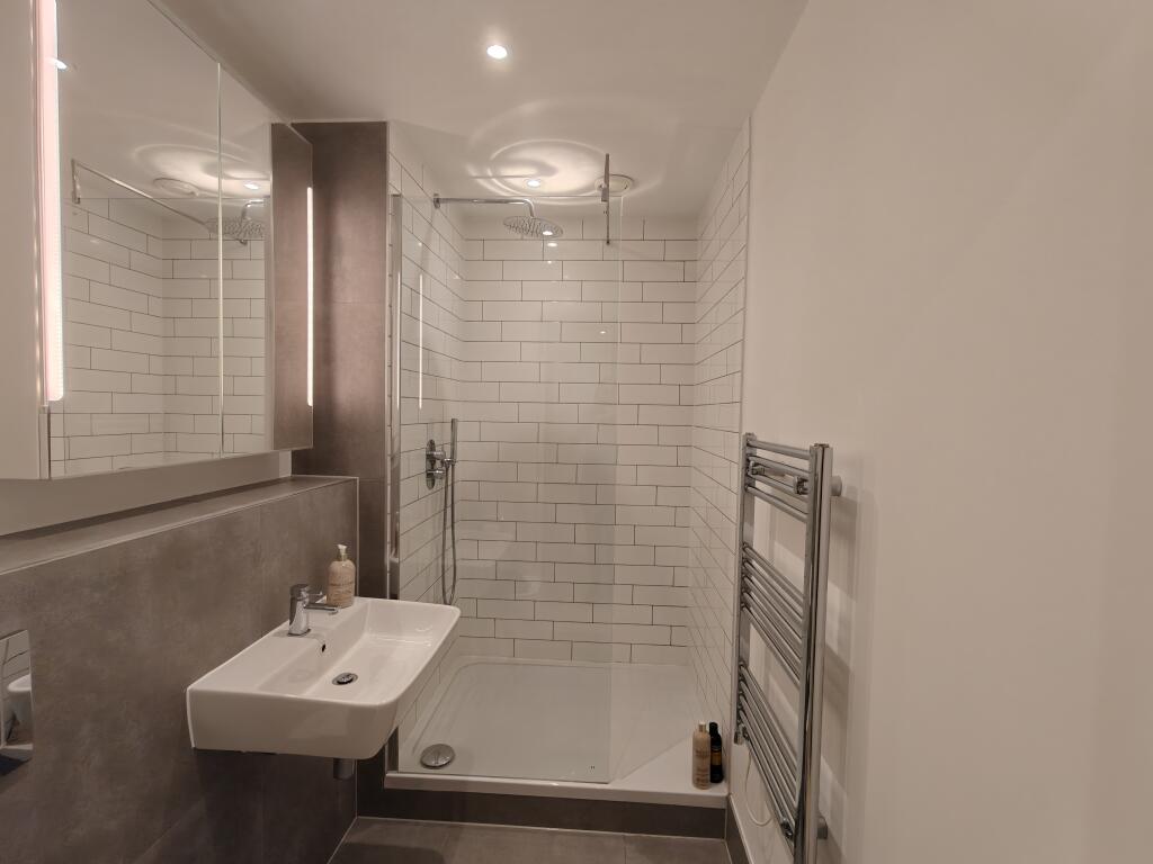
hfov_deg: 98.2
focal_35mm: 15
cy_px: 432
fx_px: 500
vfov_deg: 81.7
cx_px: 576
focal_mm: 2.3
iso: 250
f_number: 2
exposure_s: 1/100
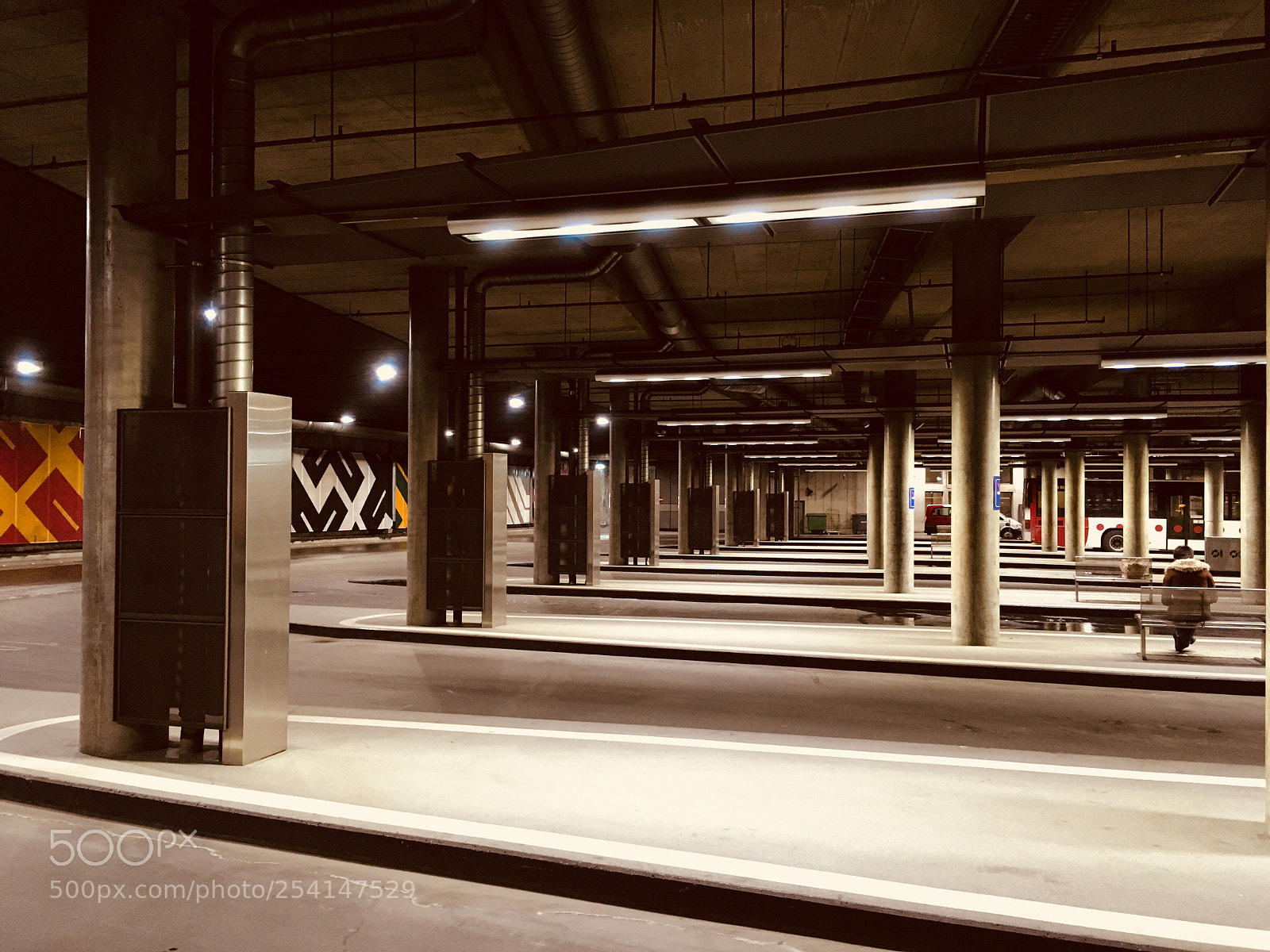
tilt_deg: +1.3
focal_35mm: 29
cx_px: 635
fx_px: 1064
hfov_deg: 61.7
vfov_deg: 48.2
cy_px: 476
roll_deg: +0.2
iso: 200
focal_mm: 4.15
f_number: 2.2
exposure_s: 1/20
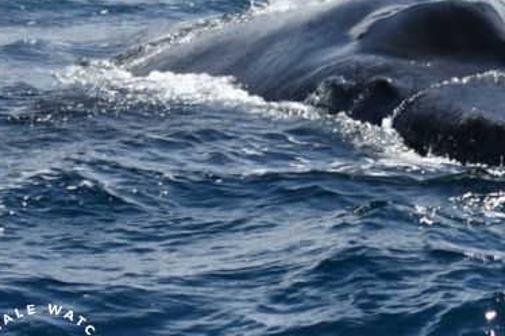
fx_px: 2580
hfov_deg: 11.1
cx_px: 505
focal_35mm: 184
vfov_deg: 7.4
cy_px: 91
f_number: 4.8
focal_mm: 86
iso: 640
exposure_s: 1/8000
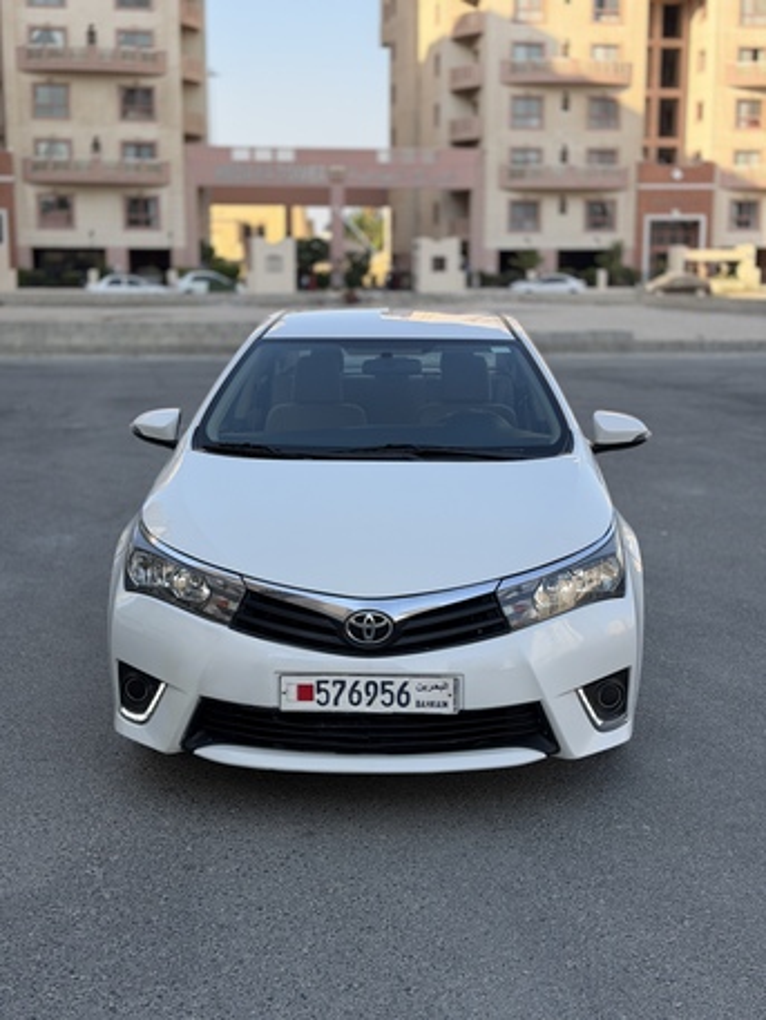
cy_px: 510
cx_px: 383
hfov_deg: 30.3
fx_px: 1416
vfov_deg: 39.6
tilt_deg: -7.5
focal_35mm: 48
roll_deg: +0.0
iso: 80
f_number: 1.78
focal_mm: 6.76
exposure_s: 1/2033
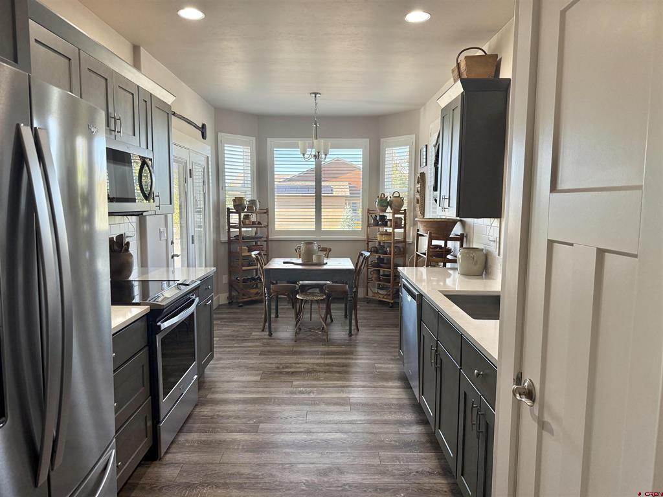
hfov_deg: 71.6
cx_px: 332
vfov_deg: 56.8
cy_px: 248
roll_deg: -0.7
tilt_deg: -5.1
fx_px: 460
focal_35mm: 24
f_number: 1.78
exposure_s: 1/185
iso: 200
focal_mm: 6.76
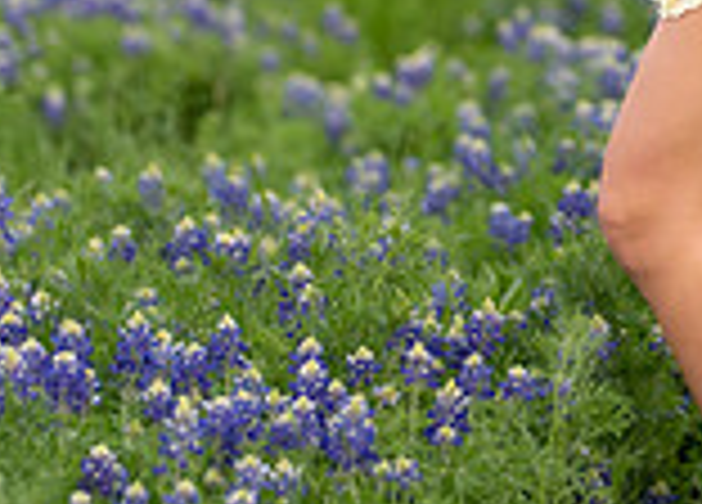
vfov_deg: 6.6
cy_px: -215
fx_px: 4334
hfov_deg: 9.2
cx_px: 826
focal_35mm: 217
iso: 250
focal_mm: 50
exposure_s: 1/800
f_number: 1.2
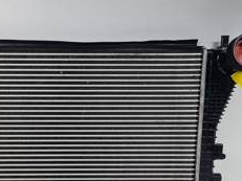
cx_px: 70
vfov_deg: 31.8
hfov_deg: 41.2
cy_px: 126
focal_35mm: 45
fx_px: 314
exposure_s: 1/239
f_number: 1.8
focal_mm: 5.4
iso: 50
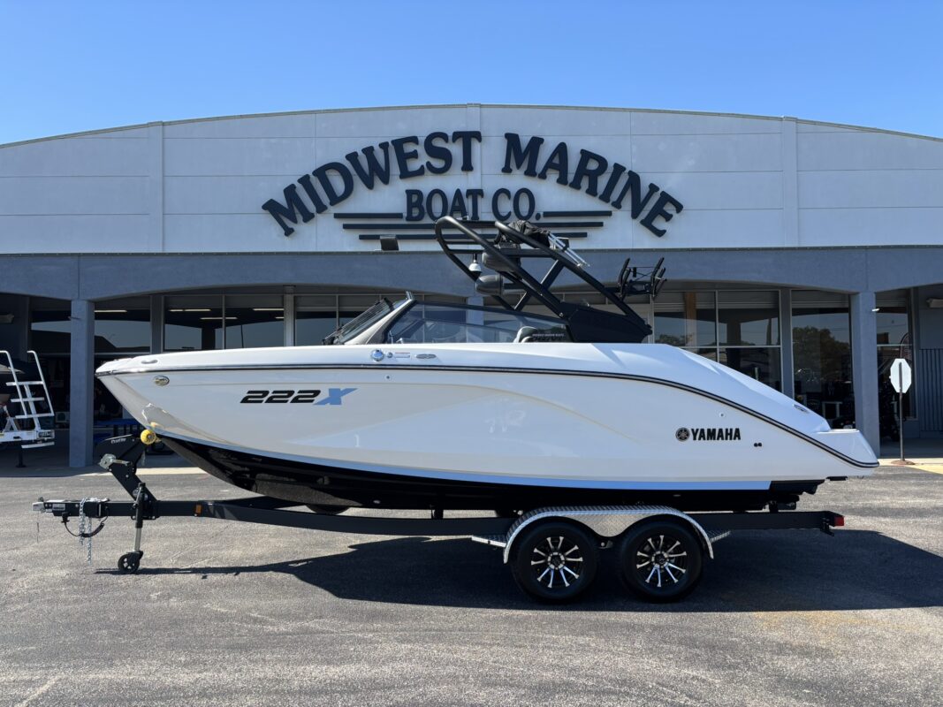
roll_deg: +0.4
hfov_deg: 67.3
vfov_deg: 53.1
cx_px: 472
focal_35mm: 26
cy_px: 354
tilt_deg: +1.7
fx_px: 708
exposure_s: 1/1812
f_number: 1.6
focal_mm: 5.96
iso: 50
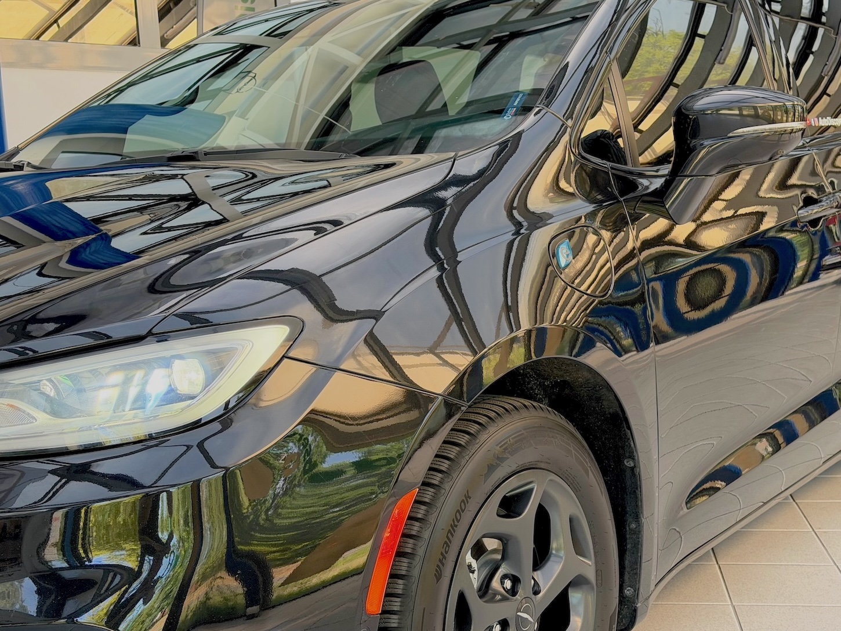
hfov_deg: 39.7
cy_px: 316
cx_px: 420
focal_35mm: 48
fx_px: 1166
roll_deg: +1.4
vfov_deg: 30.3
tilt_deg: -7.3
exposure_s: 1/163
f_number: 1.78
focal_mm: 6.76
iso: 160
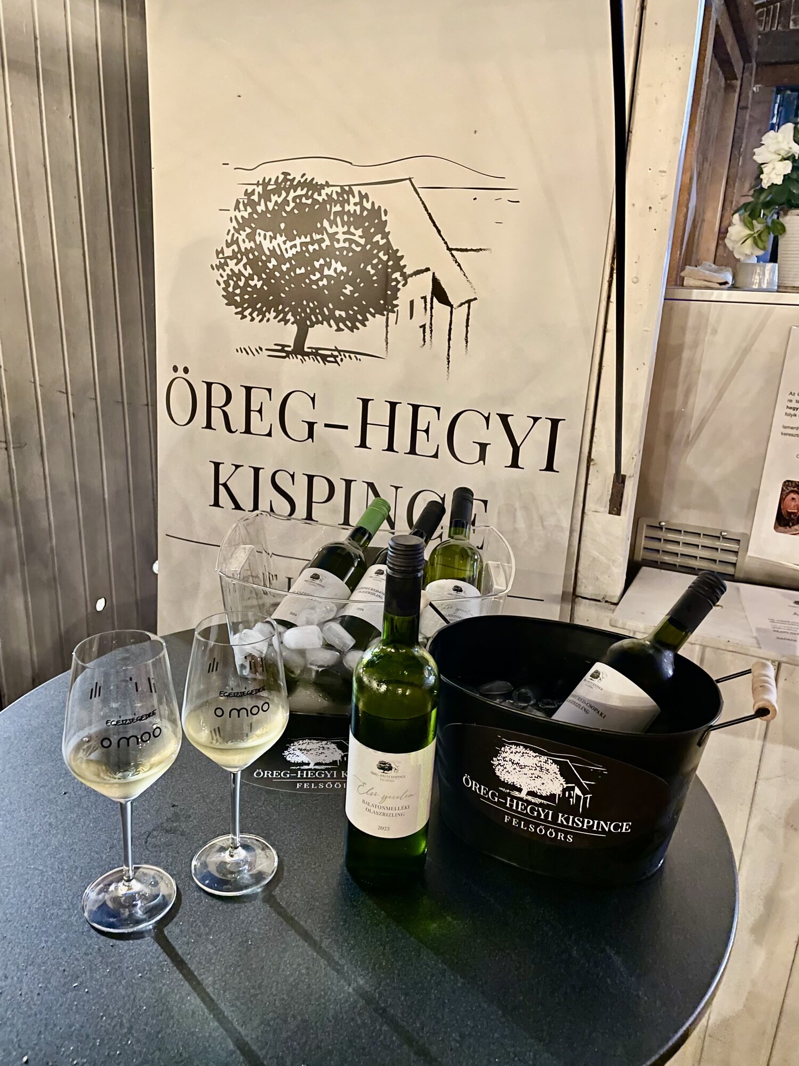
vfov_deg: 67.3
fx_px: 800
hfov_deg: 53.1
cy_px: 533
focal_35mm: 26
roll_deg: -1.5
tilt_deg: -17.8
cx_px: 400
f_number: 1.6
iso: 2000
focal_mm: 4.2
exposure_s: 1/14
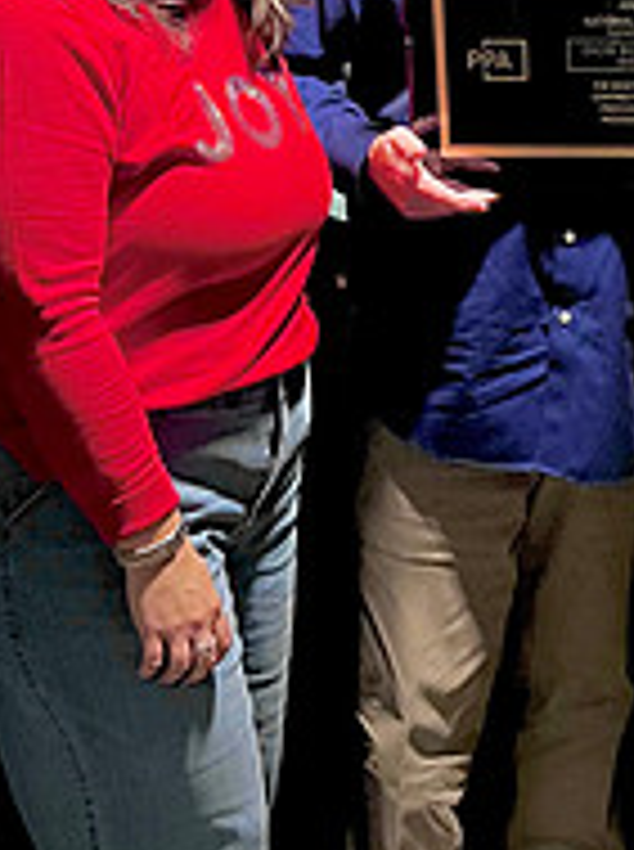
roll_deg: +0.5
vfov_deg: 30.8
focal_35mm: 62
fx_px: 1519
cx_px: 569
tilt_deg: -9.7
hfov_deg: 23.0
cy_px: 234
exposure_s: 1/60
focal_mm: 5.7
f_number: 1.5
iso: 400
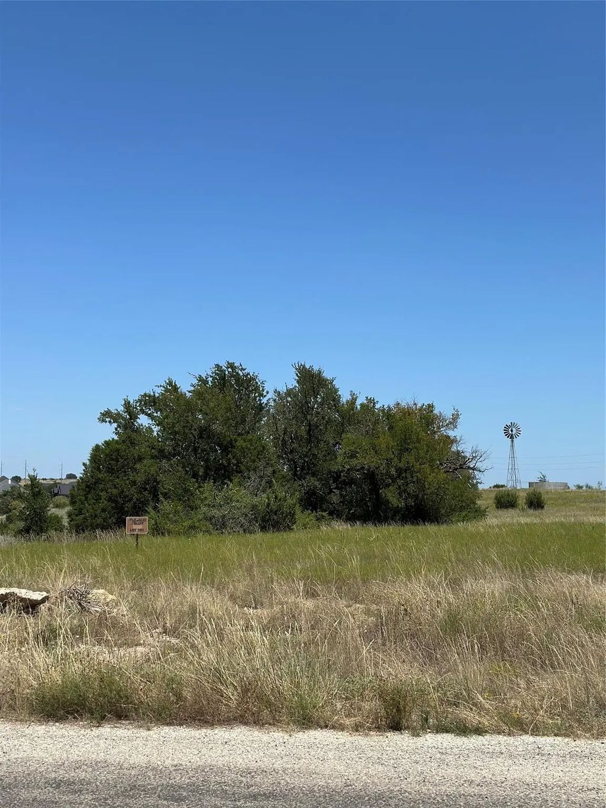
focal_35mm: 48
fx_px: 1120
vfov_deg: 39.7
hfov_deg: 30.3
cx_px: 303
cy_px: 404
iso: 100
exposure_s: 1/7634
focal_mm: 6.86
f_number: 1.78
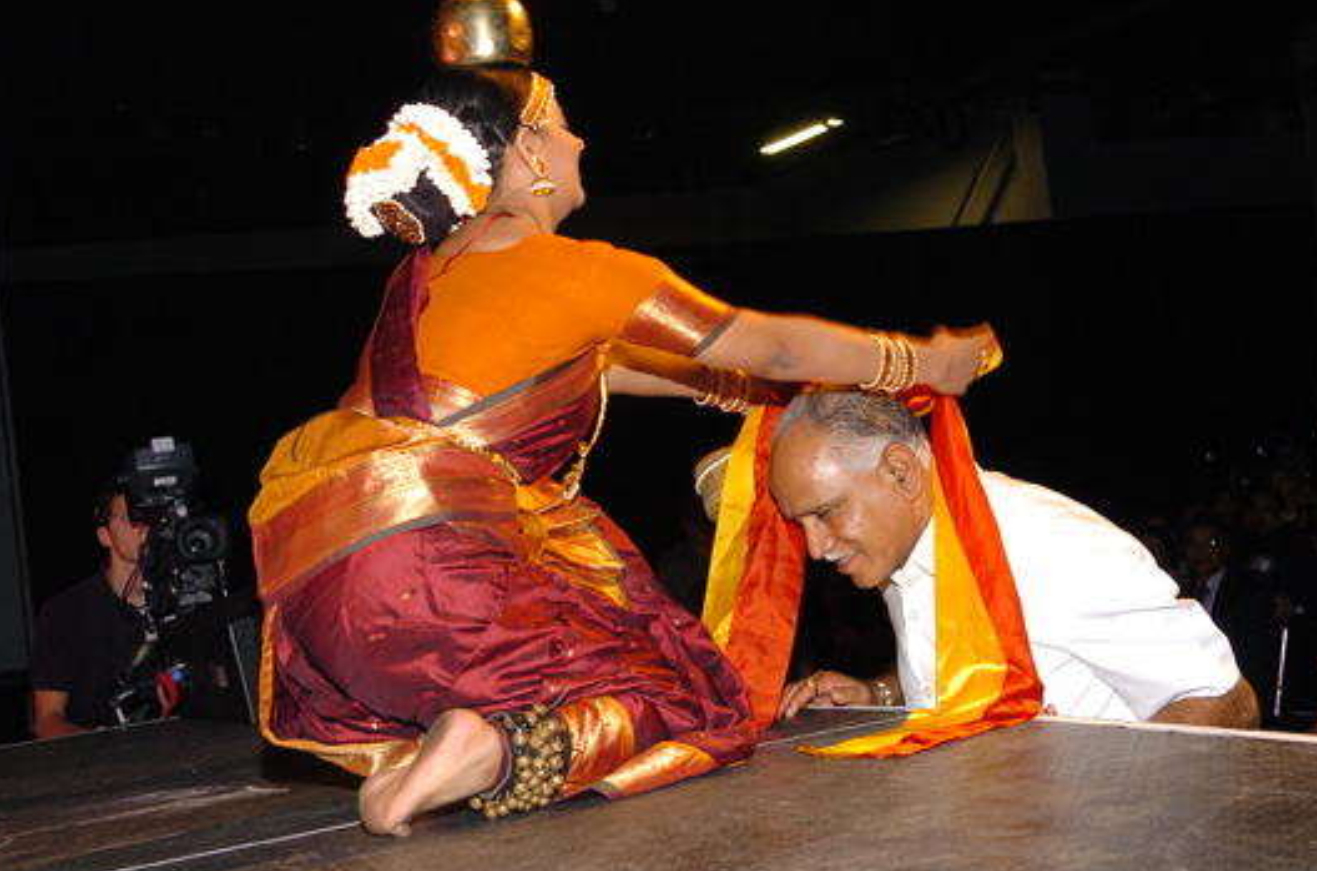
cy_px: 393
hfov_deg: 34.5
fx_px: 2116
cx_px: 721
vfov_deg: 23.2
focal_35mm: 58
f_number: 5
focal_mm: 34
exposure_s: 1/30
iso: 400
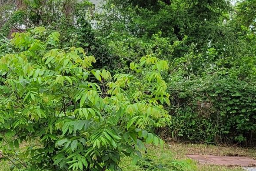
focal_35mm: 94
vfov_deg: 14.4
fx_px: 669
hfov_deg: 21.5
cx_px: 74
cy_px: 145
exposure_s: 1/120
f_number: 1.8
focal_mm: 5.4
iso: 50
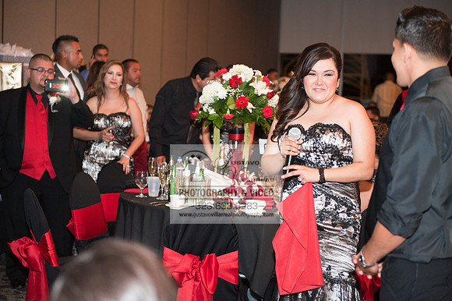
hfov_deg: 28.9
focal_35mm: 70
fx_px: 878
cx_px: 226
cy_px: 150
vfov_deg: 19.4
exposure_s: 1/80
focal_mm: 70
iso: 500
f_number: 3.2
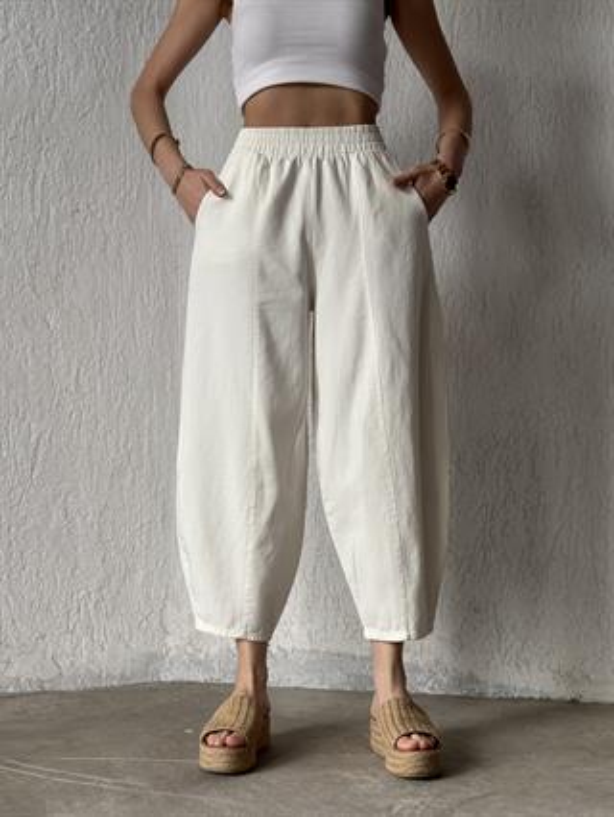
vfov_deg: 39.6
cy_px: 408
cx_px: 307
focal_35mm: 48
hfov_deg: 30.3
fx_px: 1134
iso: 80
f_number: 1.78
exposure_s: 1/234
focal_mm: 6.86
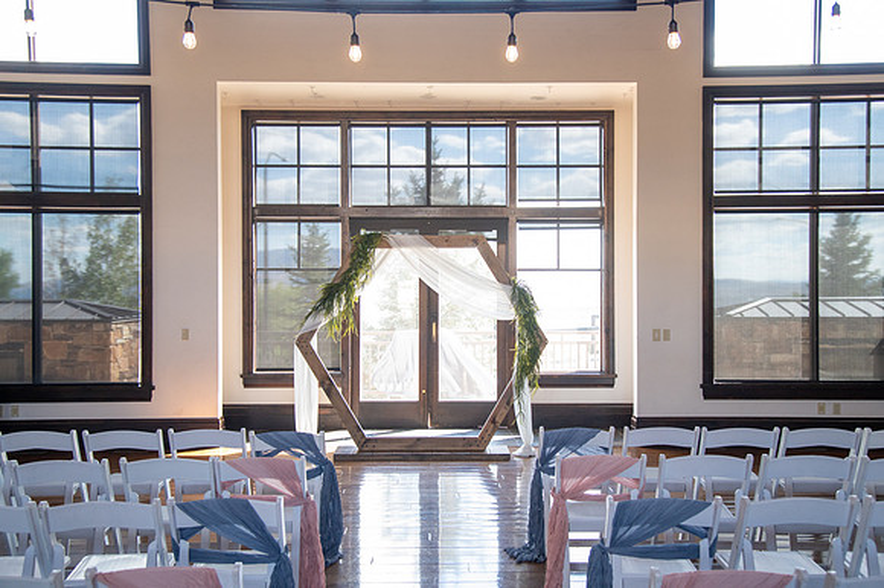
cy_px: 294
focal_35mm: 38
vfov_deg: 35.0
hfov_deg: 50.7
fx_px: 933
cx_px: 442
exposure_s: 1/125
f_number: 5
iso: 2500
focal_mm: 38
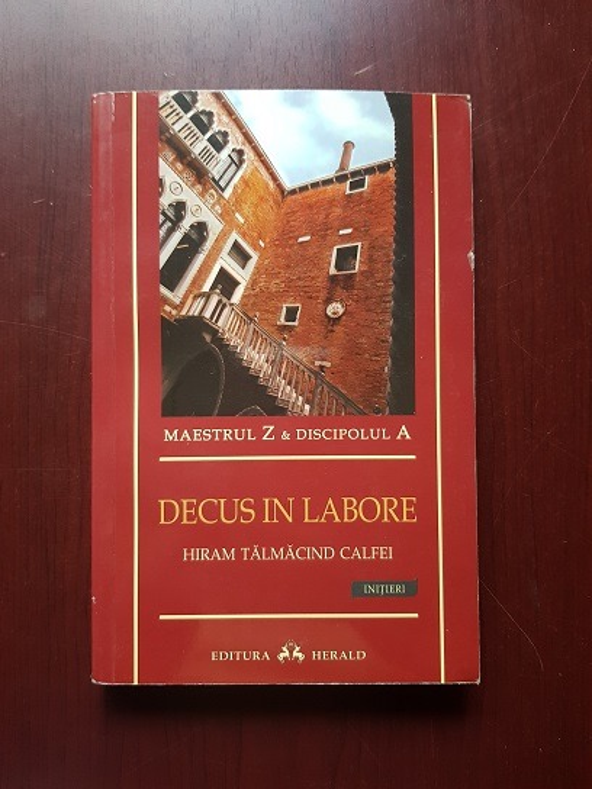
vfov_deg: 67.3
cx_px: 296
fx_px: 593
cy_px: 394
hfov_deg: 53.1
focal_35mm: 26
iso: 200
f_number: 1.7
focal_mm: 4.3
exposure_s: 1/12
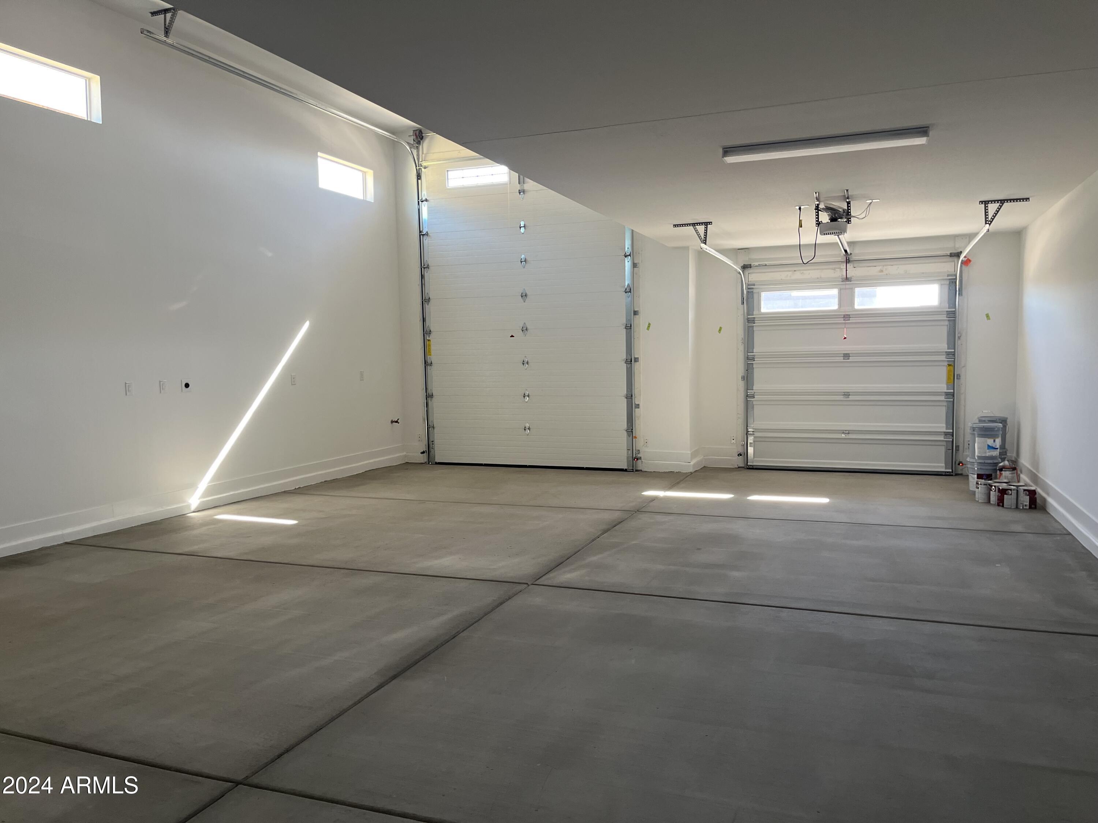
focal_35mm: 26
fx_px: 825
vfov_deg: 53.1
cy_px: 412
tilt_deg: -5.4
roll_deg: +0.6
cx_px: 549
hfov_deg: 67.3
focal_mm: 5.1
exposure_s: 1/120
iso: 125
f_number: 1.6
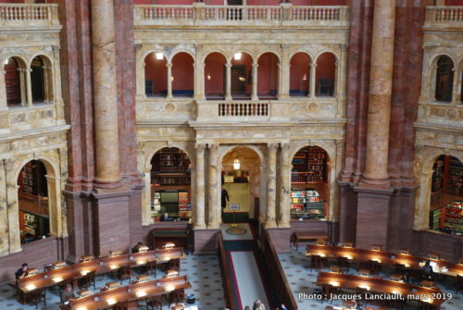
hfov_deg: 37.8
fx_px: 676
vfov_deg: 25.8
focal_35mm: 52
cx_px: 232
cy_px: 155
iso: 800
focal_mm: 35
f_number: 4.2
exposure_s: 1/20
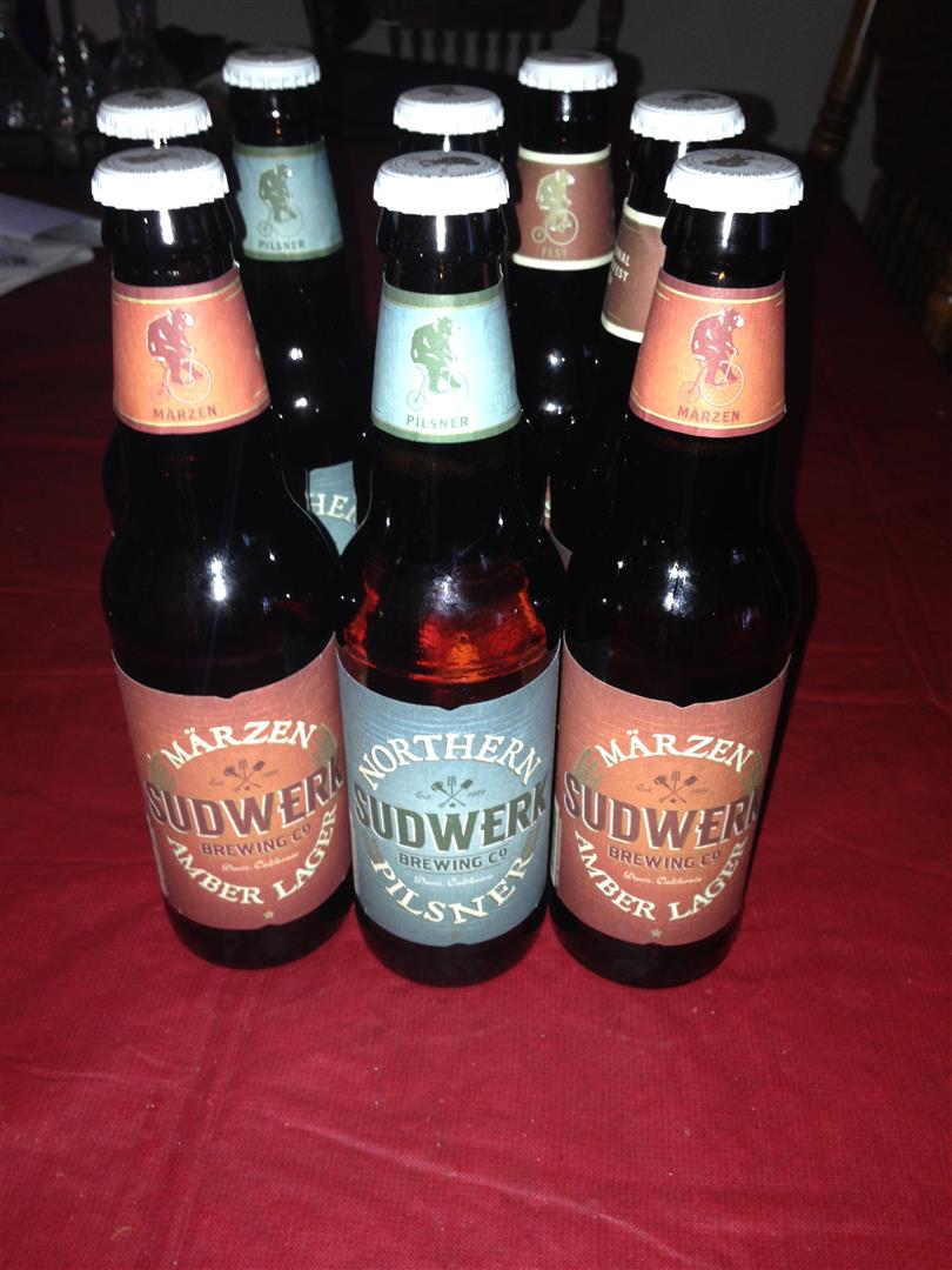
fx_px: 1210
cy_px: 635
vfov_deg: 55.4
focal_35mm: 33
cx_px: 476
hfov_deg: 42.9
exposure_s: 1/17
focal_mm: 4.12
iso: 50
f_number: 2.4
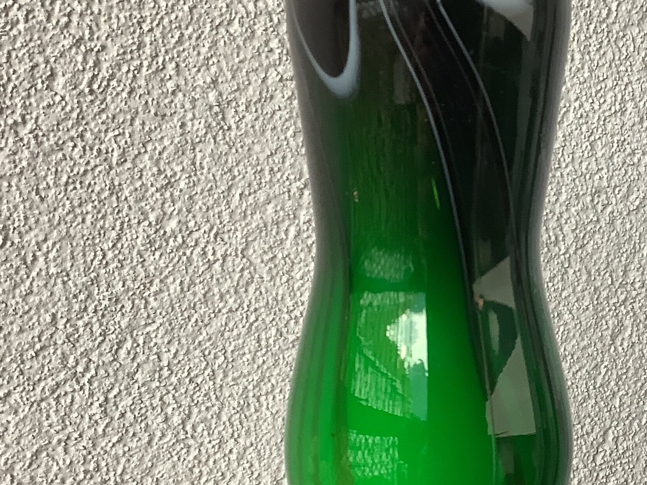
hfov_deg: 31.1
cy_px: 295
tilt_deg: -9.1
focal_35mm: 61
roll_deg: -0.1
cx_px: 486
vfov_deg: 24.0
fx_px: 1140
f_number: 2.4
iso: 100
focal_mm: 3.3
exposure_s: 1/50
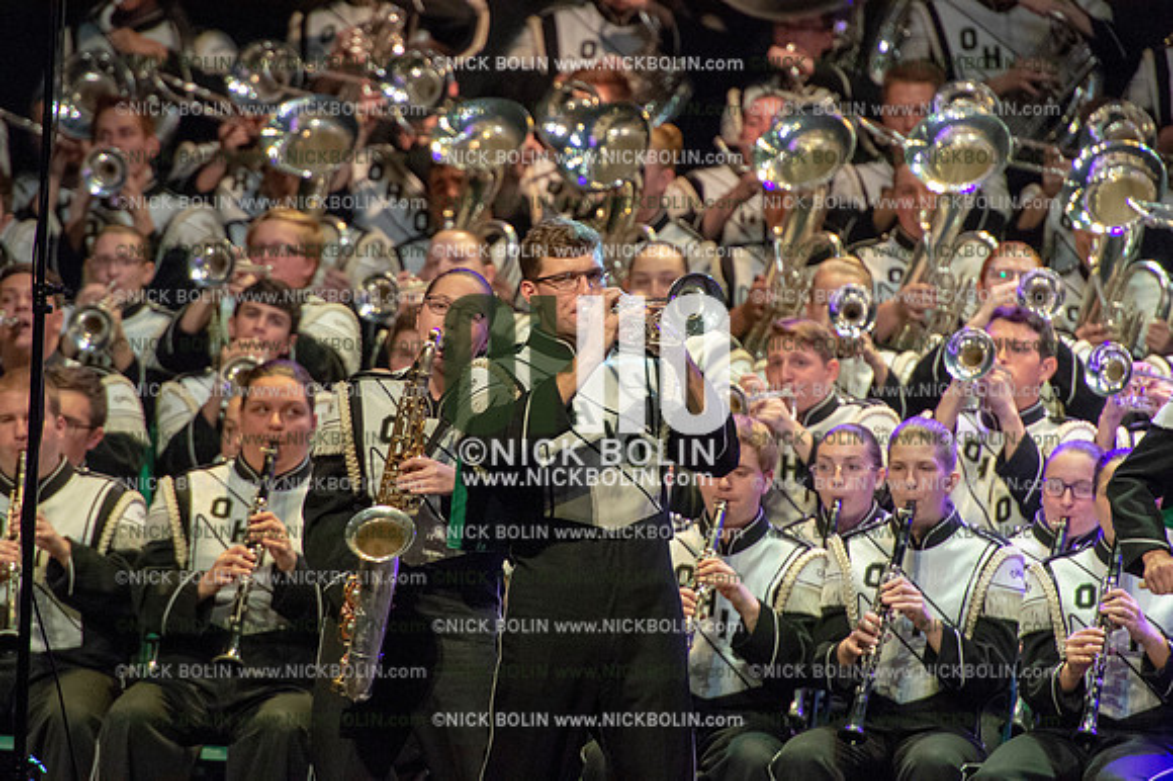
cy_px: 390
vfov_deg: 3.4
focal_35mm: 400
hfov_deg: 5.2
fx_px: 13025
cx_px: 586
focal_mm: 400
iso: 8000
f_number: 7.1
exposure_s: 1/320
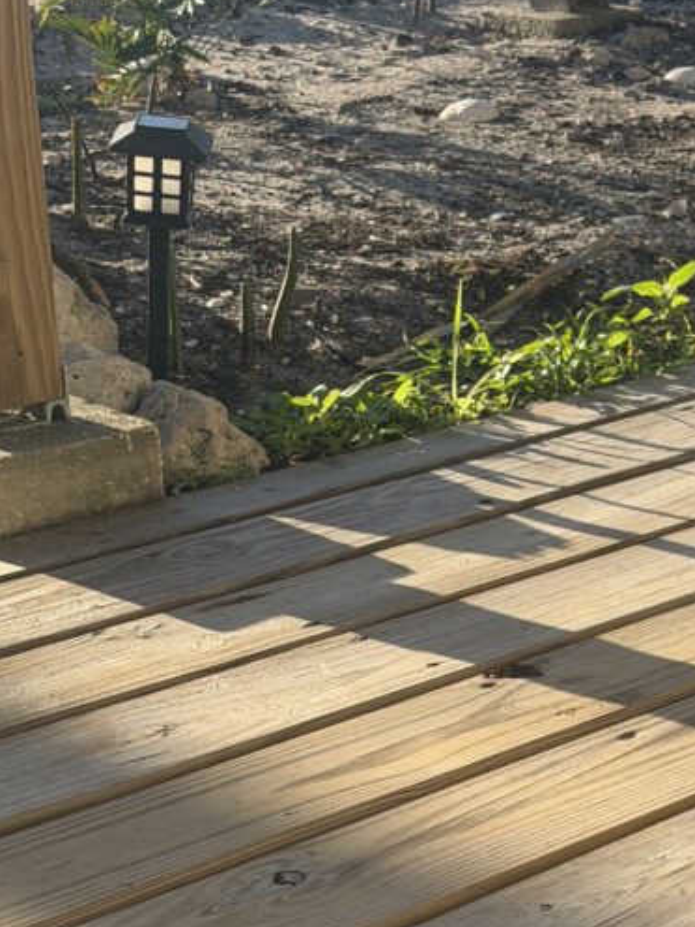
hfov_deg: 14.7
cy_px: 604
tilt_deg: -19.4
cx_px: 699
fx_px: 2650
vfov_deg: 19.8
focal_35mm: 99
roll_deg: +0.6
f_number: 1.78
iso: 64
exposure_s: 1/2088
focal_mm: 6.76
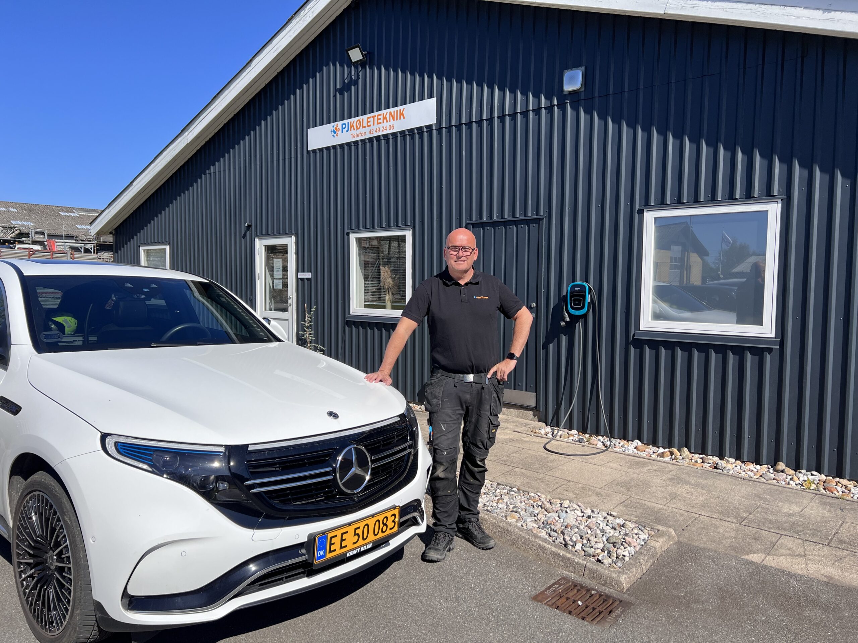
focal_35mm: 26
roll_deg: -0.6
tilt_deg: -4.7
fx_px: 644
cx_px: 429
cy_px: 322
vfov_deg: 53.1
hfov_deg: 67.3
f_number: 1.5
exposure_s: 1/4115
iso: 50
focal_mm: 5.7
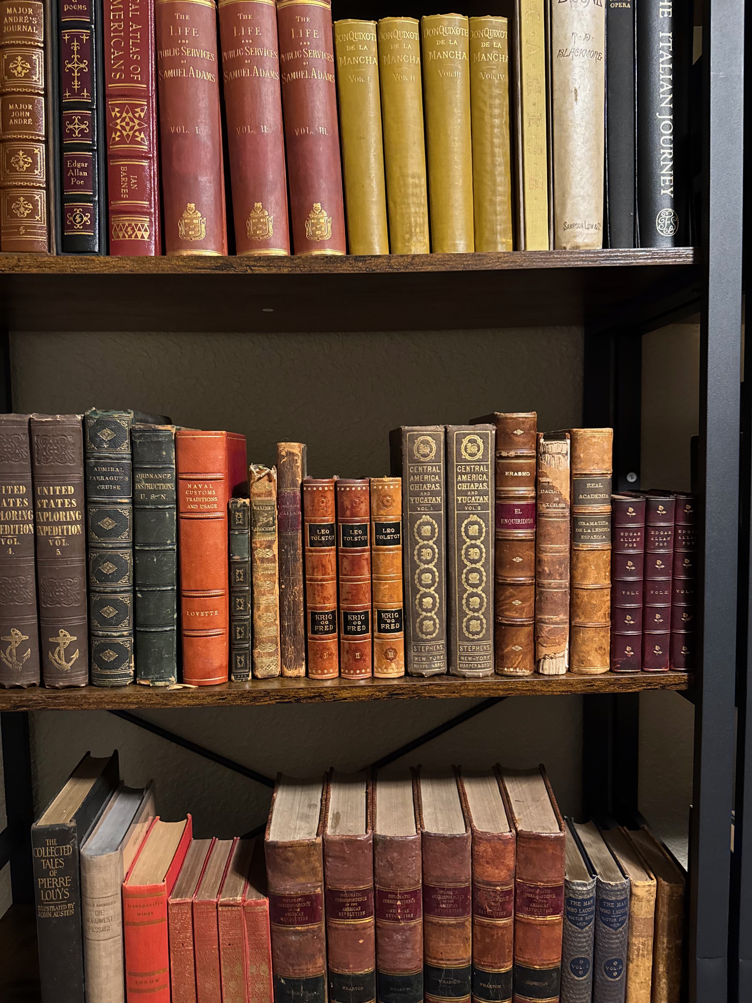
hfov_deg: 56.8
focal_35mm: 24
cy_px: 502
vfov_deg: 71.6
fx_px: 695
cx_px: 376
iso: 1000
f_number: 1.78
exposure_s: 1/36
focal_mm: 6.76
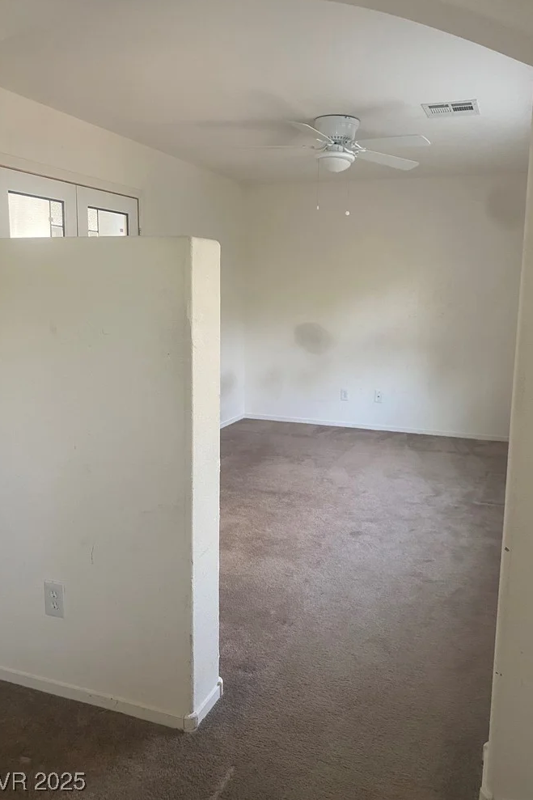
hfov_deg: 46.3
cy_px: 391
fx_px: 622
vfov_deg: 65.5
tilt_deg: -7.6
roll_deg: -1.7
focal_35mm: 28
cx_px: 287
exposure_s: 1/60
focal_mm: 4.25
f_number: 1.8
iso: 200
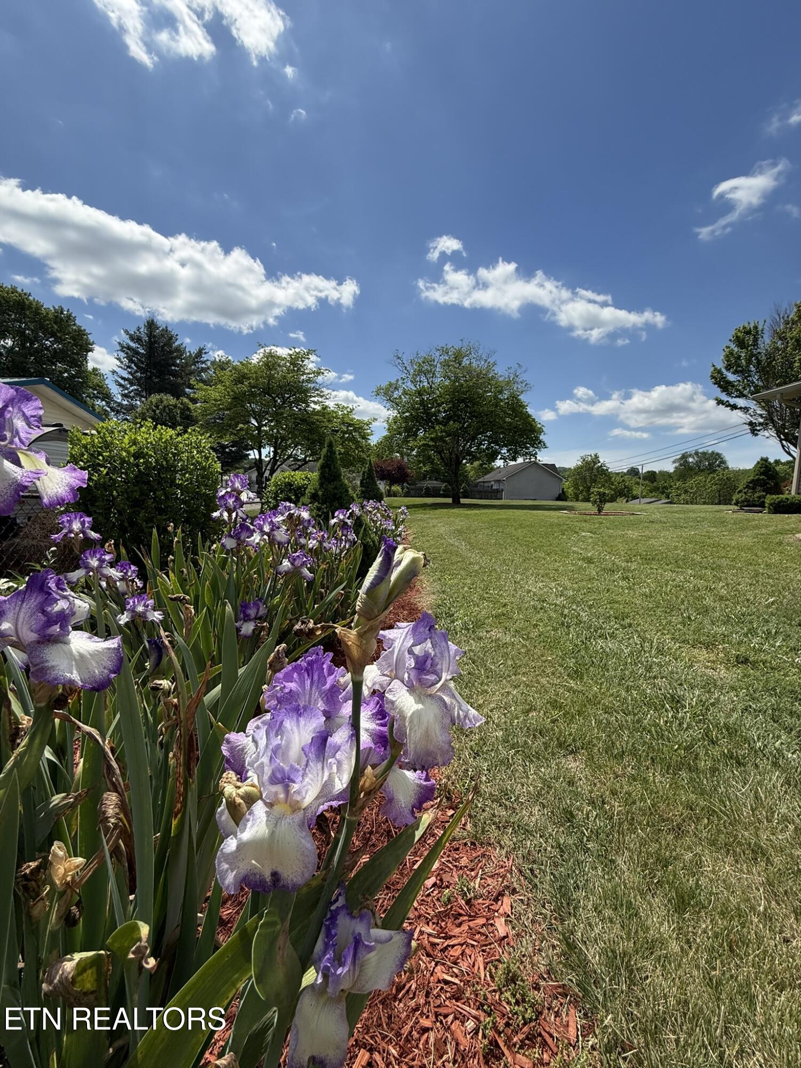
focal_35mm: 14
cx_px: 400
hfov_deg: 85.7
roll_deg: -2.0
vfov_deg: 102.1
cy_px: 534
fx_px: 432
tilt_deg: -5.2
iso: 64
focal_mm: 2.22
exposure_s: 1/3125
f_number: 2.2
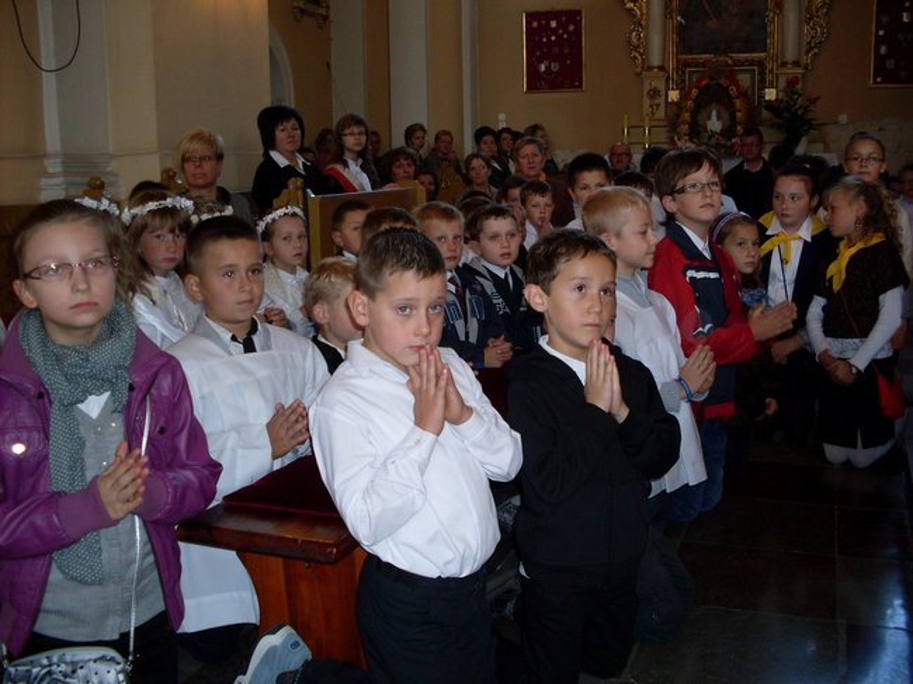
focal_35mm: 38
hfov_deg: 49.0
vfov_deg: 37.7
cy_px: 342
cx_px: 456
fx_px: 1002
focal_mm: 6.3
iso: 100
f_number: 2.8
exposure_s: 1/45
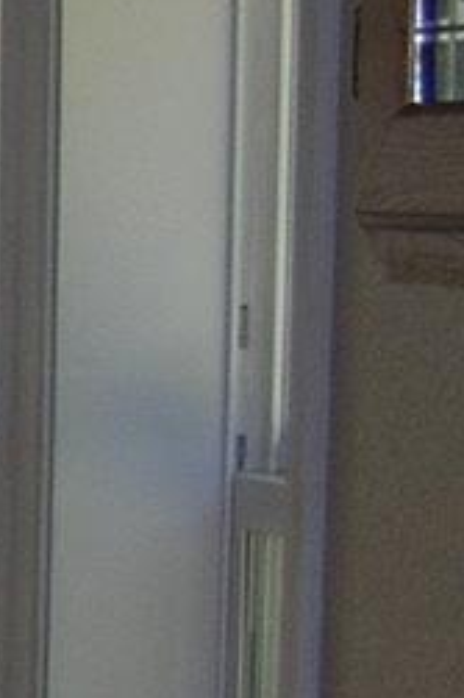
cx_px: -1448
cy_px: 780
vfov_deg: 9.1
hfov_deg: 5.3
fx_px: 4336
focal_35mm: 224
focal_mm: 6
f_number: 2.7
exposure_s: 1/134
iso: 50
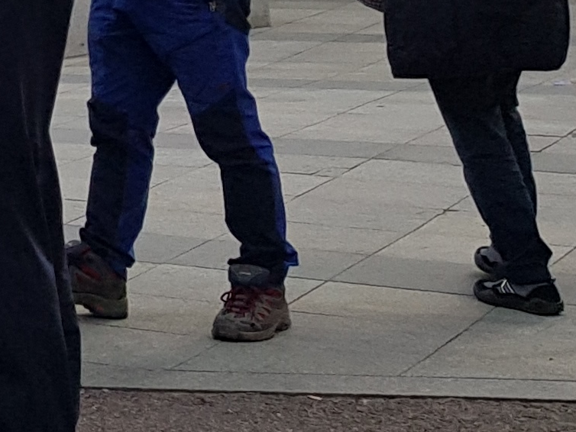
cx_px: -862
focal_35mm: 139
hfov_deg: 11.4
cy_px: -453
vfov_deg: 9.9
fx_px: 2314
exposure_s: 1/1180
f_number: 1.7
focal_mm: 4.2
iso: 40
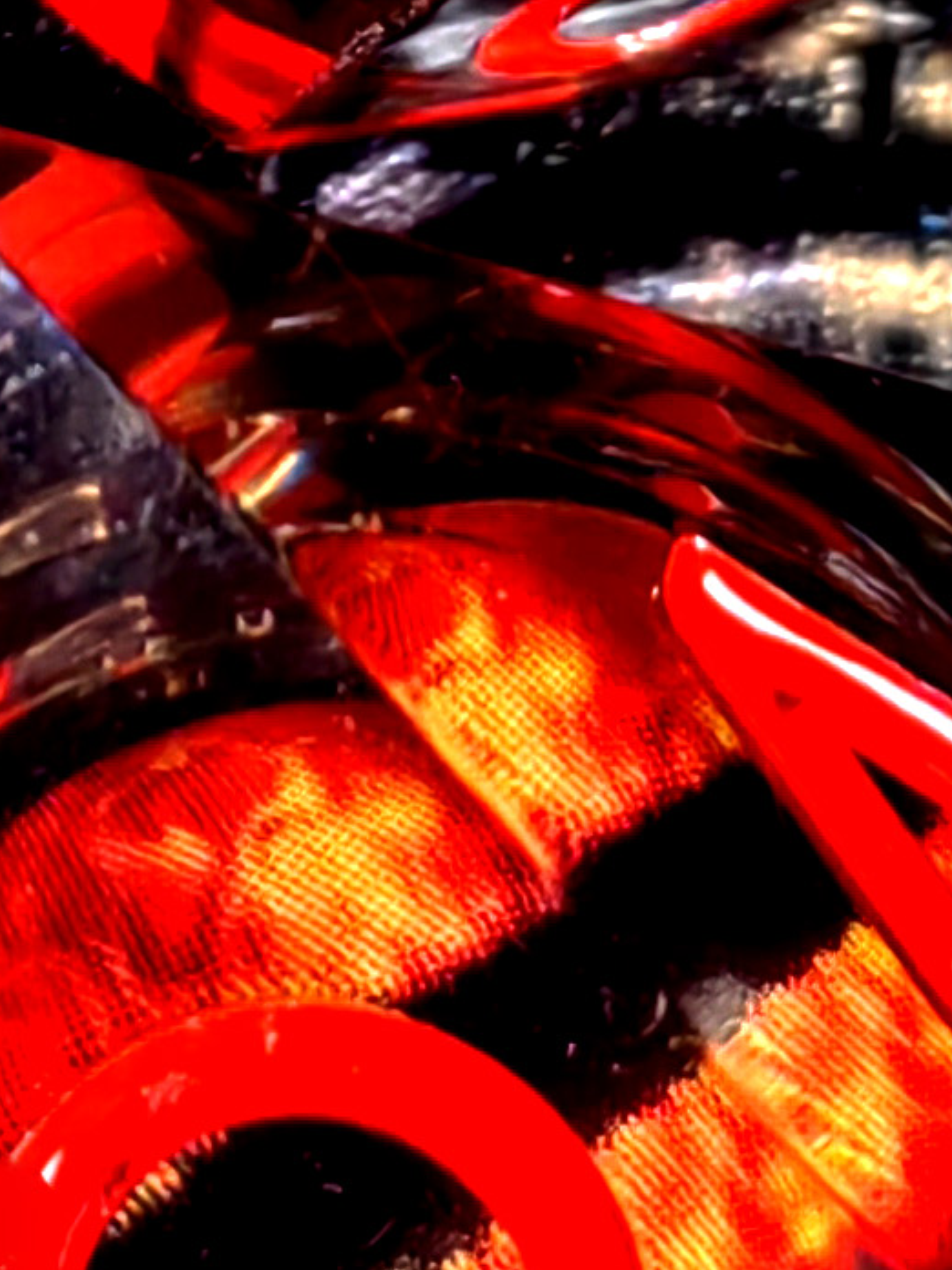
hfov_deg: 4.6
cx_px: -947
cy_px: -1215
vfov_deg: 6.1
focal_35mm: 317
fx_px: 11624
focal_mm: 5.54
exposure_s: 1/320
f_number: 1.8
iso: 80
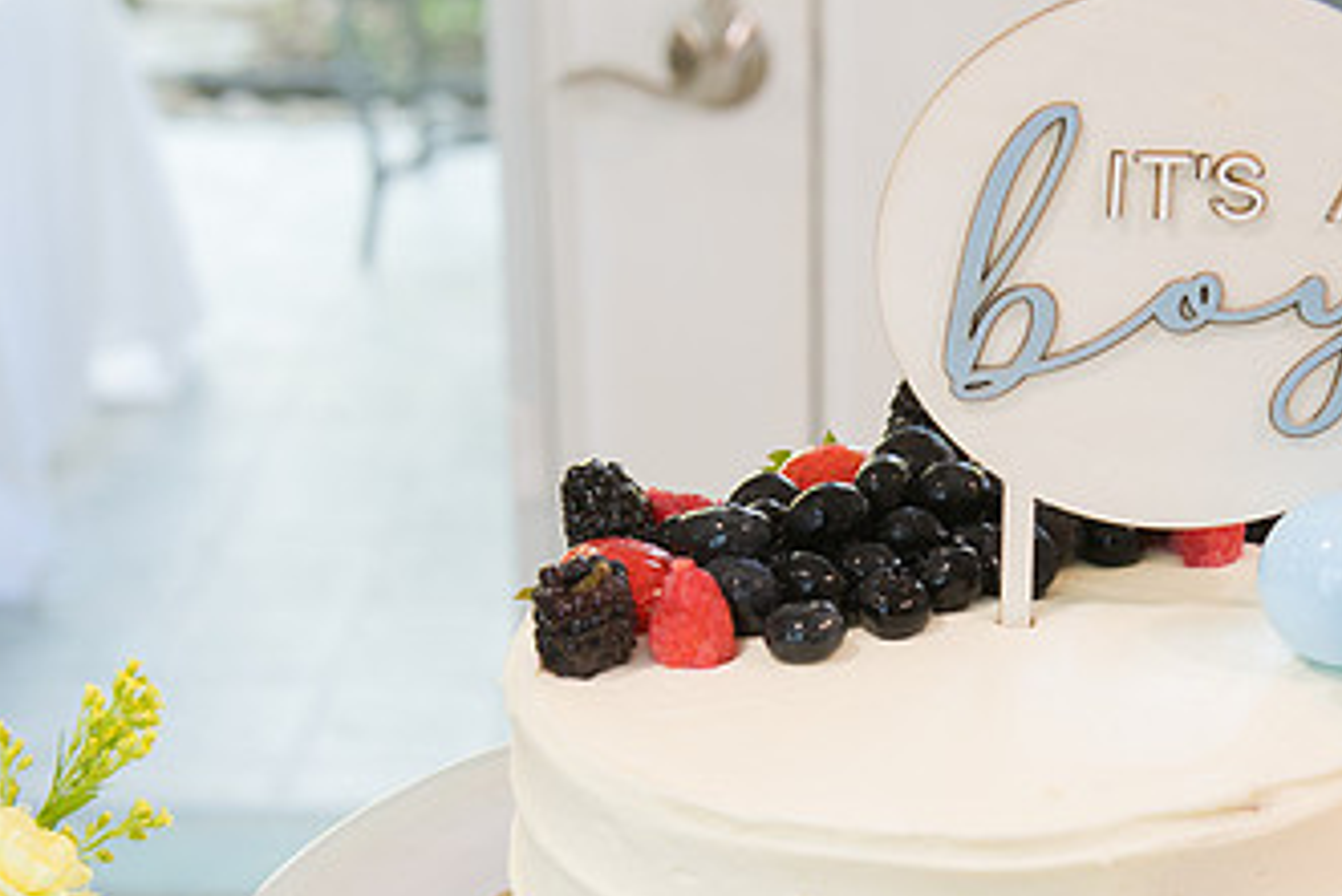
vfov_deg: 15.2
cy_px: 651
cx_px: 997
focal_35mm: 90
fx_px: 3356
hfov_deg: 22.4
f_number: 6.3
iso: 2000
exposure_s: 1/100
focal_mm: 50
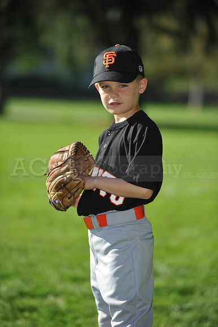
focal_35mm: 175
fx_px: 1591
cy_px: 164
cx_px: 109
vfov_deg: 11.8
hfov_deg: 7.8
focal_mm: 175
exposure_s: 1/1250
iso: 200
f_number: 4
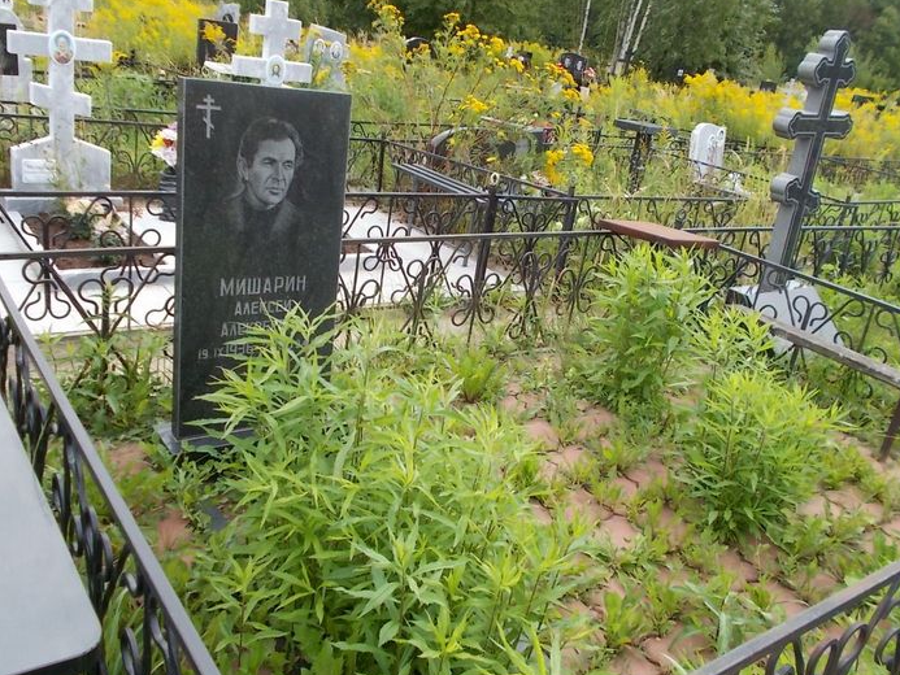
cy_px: 312
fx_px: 780
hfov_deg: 60.0
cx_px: 455
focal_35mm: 30
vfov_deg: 46.8
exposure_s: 1/400
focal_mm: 4.6
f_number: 3.2
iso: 80
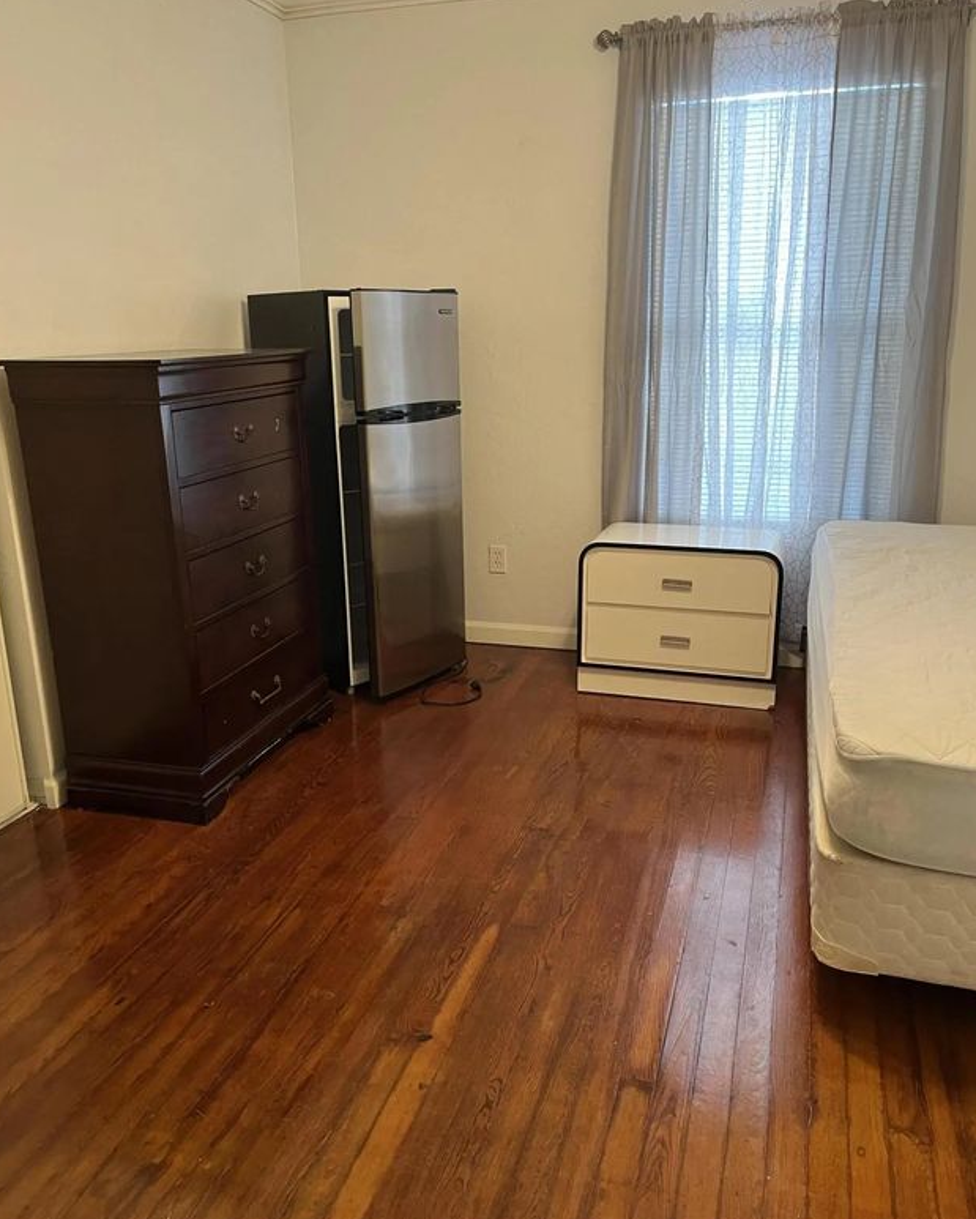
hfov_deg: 51.6
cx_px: 487
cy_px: 603
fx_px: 1010
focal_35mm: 28
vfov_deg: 62.2
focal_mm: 5.1
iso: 200
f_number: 1.6
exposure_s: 1/60
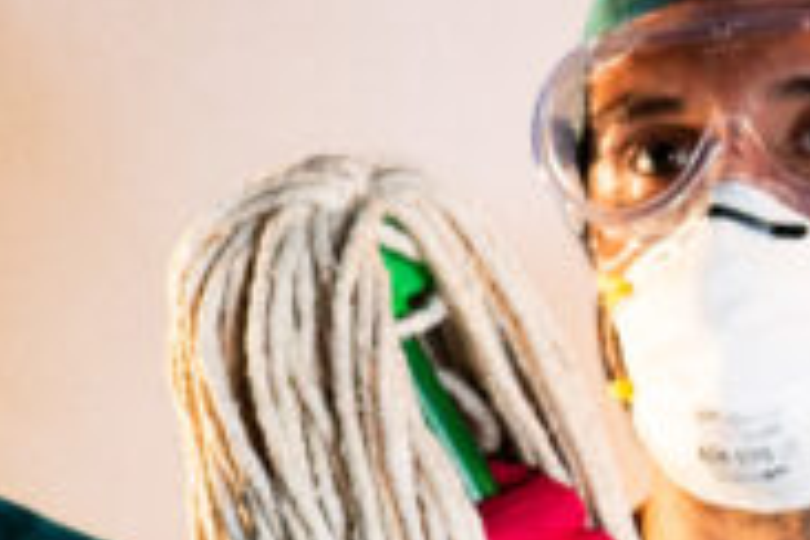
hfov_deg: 8.1
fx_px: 5670
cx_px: 845
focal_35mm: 252
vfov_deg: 5.3
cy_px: 1144
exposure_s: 1/80
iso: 500
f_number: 4.5
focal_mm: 30
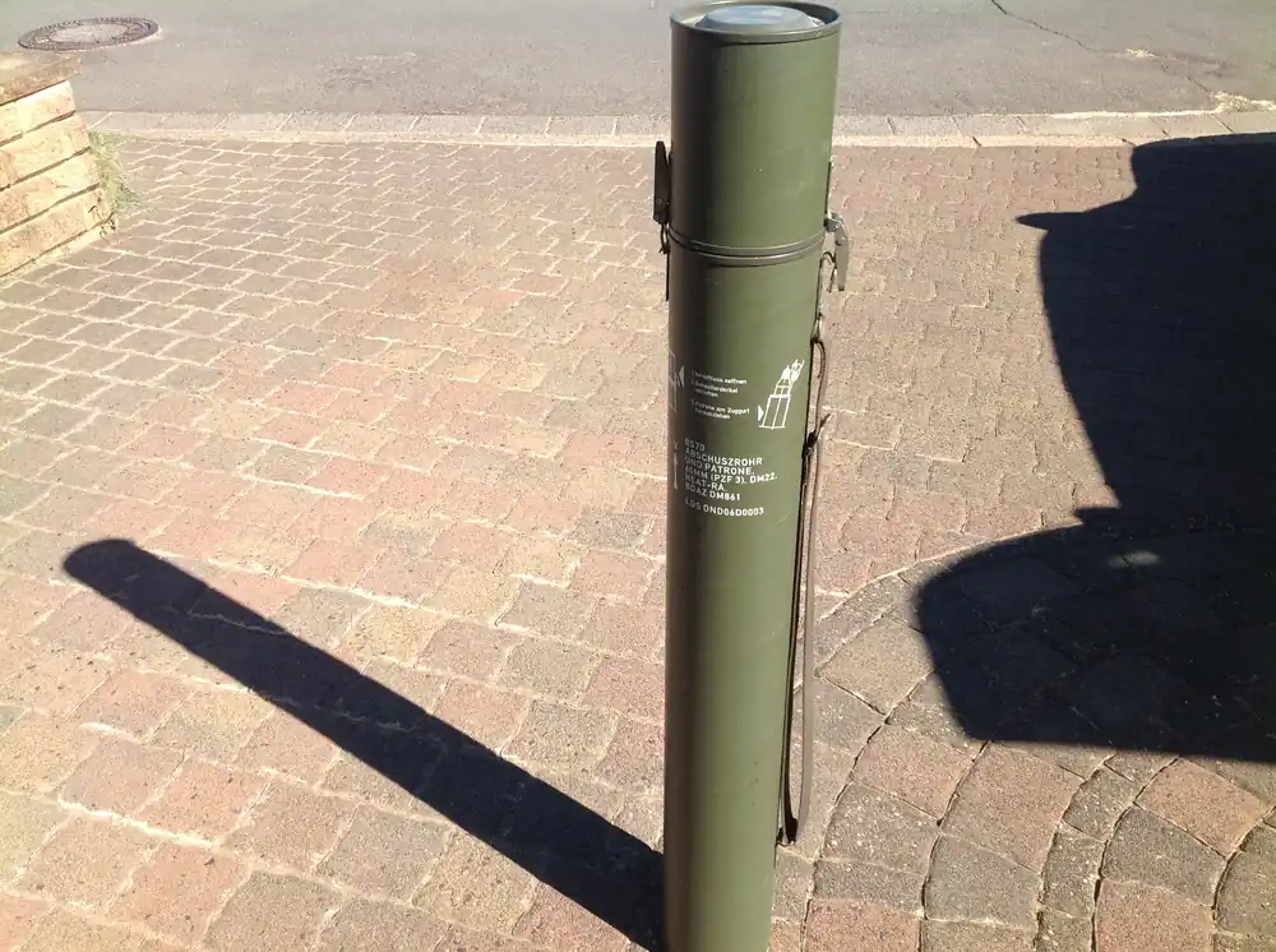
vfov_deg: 40.6
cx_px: 638
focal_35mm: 35
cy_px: 476
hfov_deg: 52.7
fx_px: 1288
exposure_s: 1/1163
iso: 50
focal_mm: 4.28
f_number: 2.4
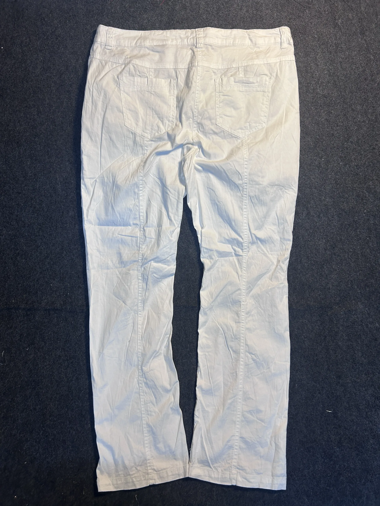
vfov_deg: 67.3
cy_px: 253
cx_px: 190
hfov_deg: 53.1
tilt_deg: -61.0
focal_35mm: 26
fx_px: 381
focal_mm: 5.7
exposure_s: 1/100
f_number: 1.5
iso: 100
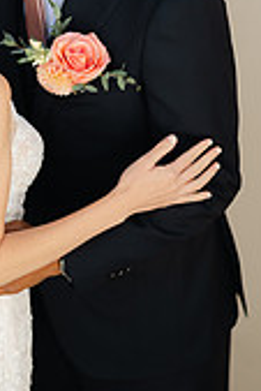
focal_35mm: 279
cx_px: -5
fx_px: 3028
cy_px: 60
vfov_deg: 7.4
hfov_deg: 4.9
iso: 64
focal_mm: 105
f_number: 1.8
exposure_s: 1/640
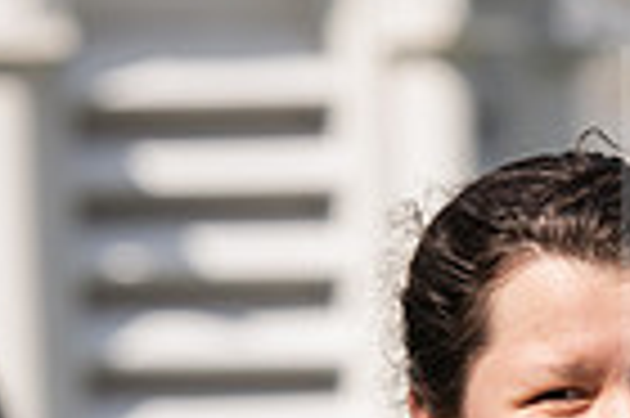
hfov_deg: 3.3
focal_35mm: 621
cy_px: 591
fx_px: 10855
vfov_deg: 2.2
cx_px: 486
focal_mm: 150
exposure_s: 1/500
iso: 100
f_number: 5
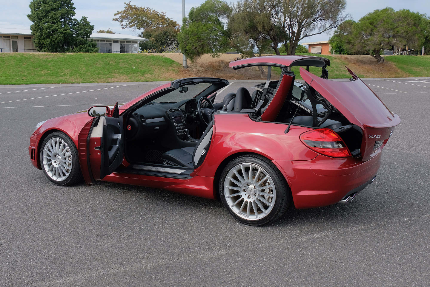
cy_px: 144
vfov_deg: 38.9
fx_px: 406
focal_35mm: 34
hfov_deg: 55.8
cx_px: 215
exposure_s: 1/350
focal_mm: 22.4
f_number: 8
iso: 500
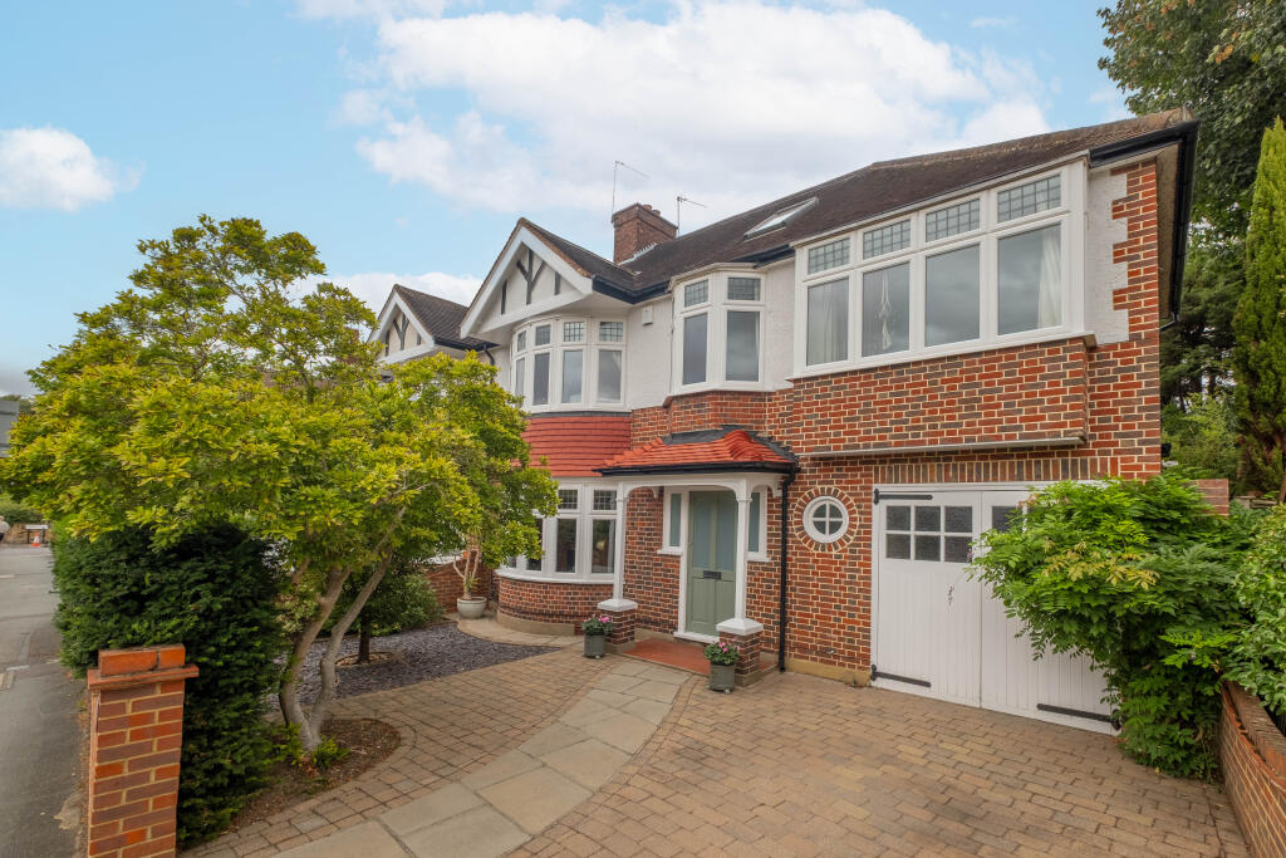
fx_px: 536
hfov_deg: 100.4
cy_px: 429
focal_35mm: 15
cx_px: 643
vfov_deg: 77.3
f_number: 6.4
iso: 400
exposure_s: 1/320
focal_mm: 10
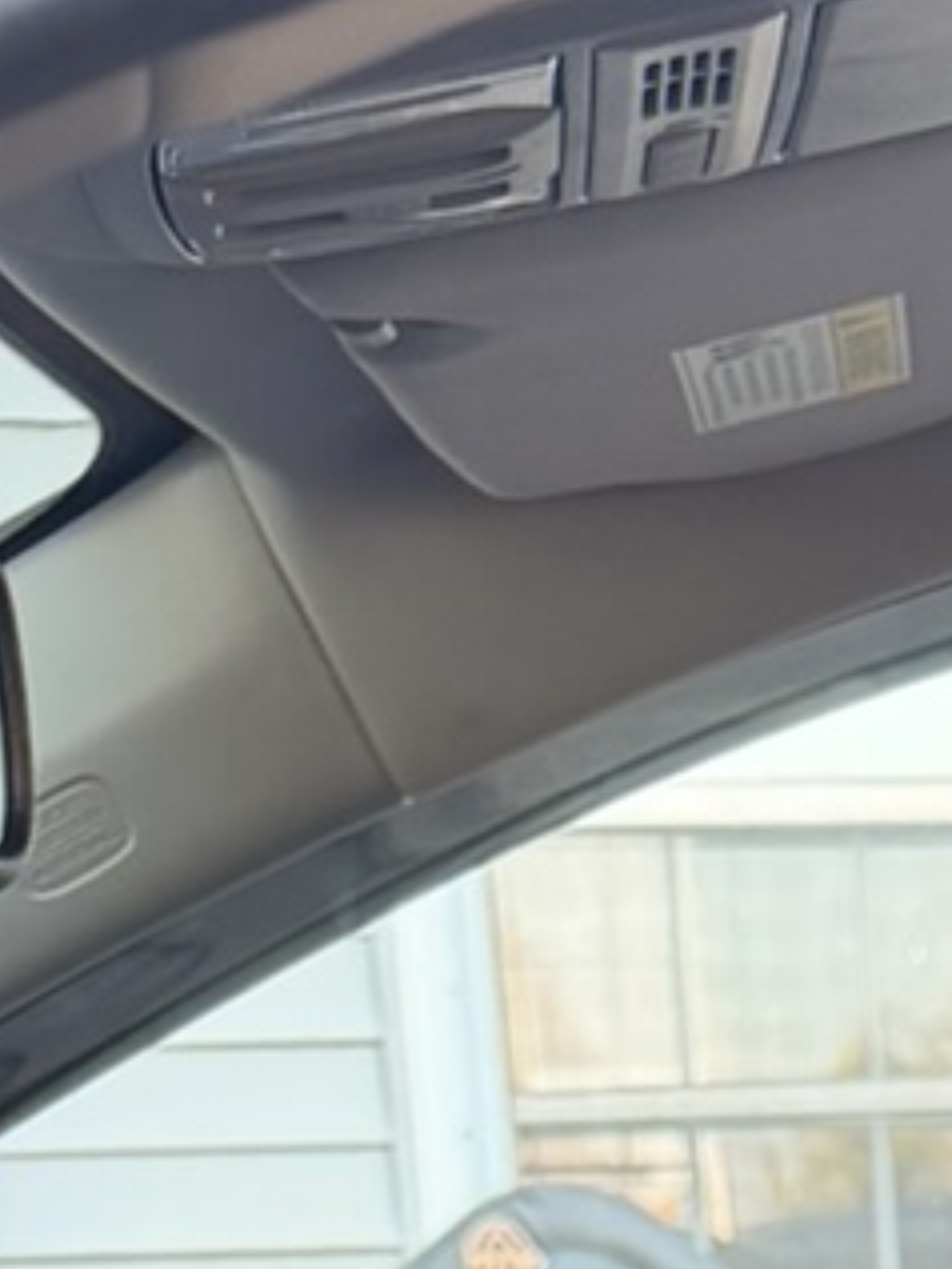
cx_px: 1636
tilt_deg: -22.1
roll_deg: +1.5
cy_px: 3751
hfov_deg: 9.2
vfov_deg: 9.8
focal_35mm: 155
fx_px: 5680
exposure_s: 1/121
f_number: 1.78
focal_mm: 6.76
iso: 160
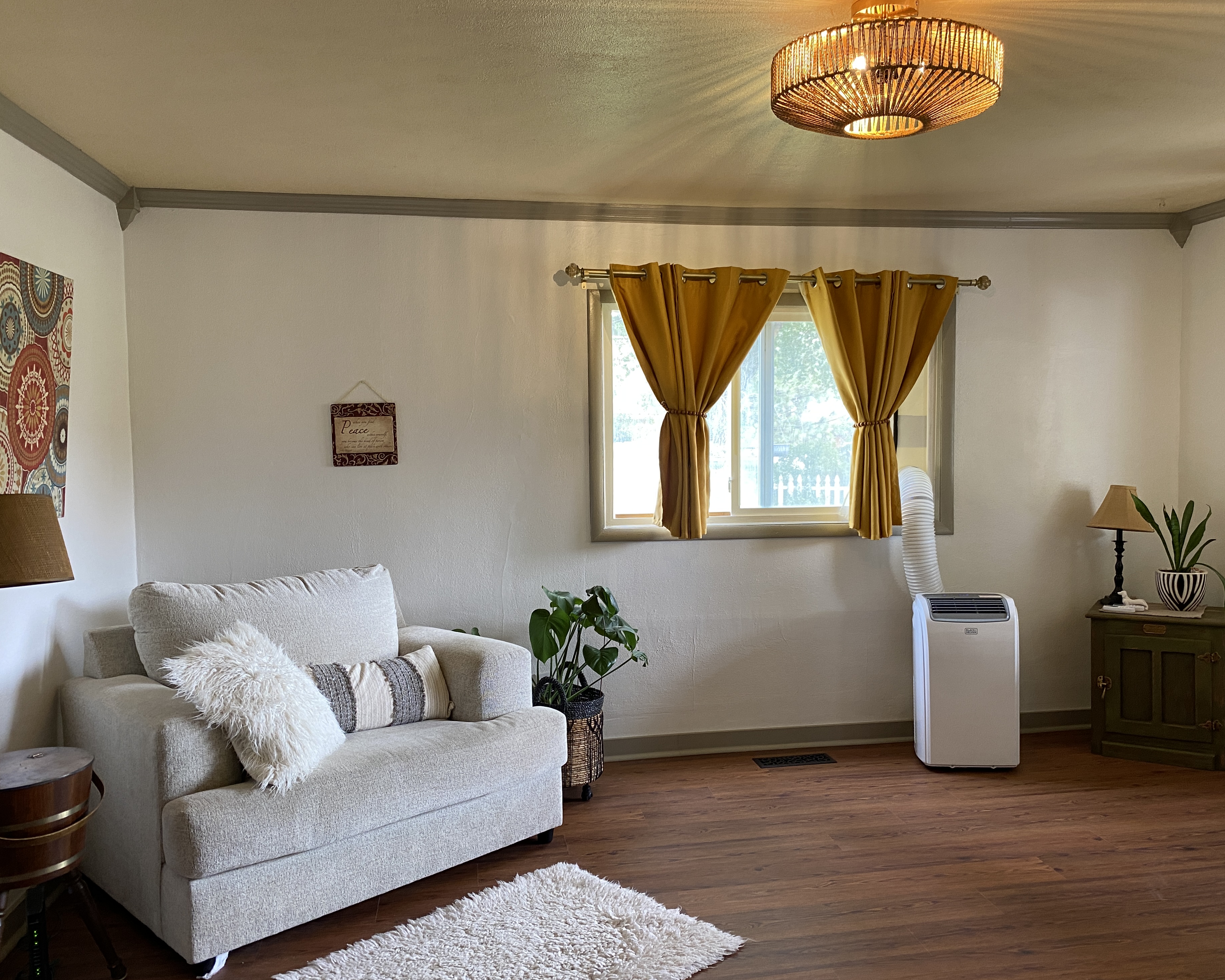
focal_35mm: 28
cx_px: 658
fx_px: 1015
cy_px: 500
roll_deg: +1.4
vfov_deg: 51.5
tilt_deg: -2.6
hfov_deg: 62.1
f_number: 1.8
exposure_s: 1/60
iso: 100
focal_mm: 4.25
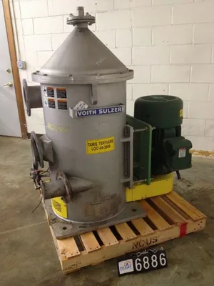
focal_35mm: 35
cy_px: 143
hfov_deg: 40.7
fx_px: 288
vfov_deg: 52.6
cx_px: 107
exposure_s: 1/20
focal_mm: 4.28
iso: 200
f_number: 2.4
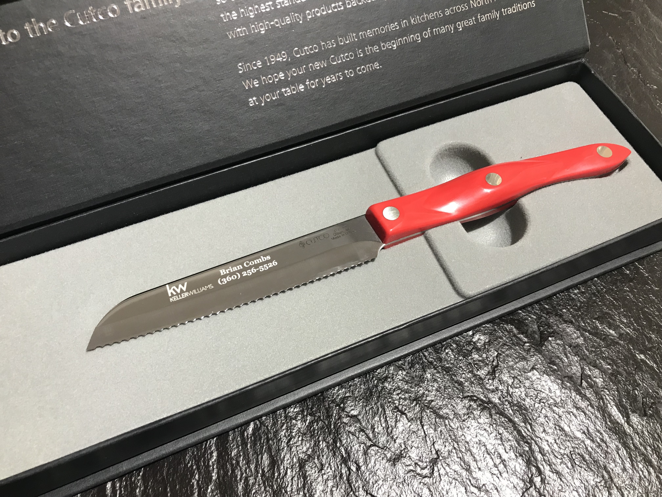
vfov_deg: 49.7
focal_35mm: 28
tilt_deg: -57.8
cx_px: 331
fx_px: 535
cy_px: 248
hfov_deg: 63.4
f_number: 1.8
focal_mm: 3.99
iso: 40
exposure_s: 1/30
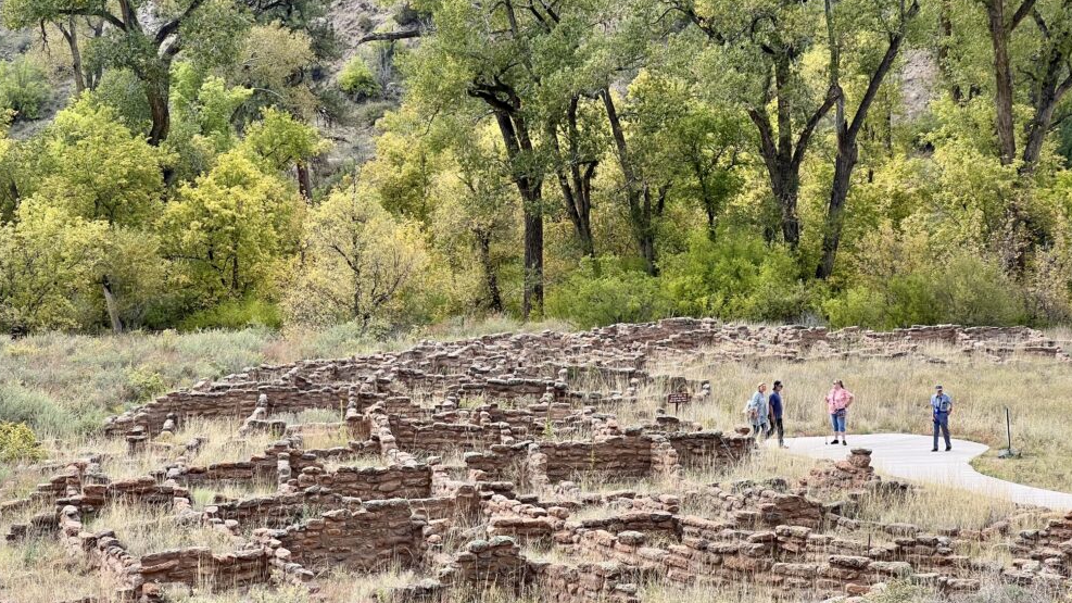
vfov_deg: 14.2
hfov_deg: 25.0
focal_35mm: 85
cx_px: 533
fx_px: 2416
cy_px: 335
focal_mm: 9
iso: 32
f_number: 2.8
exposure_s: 1/194
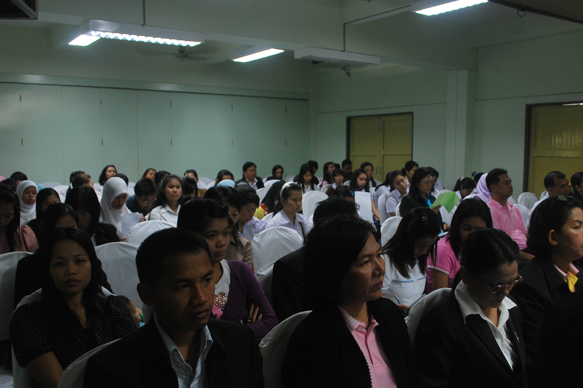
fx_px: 551
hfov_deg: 55.8
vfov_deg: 38.9
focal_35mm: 34
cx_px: 288
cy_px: 198
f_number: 6.3
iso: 400
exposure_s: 1/20
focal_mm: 22
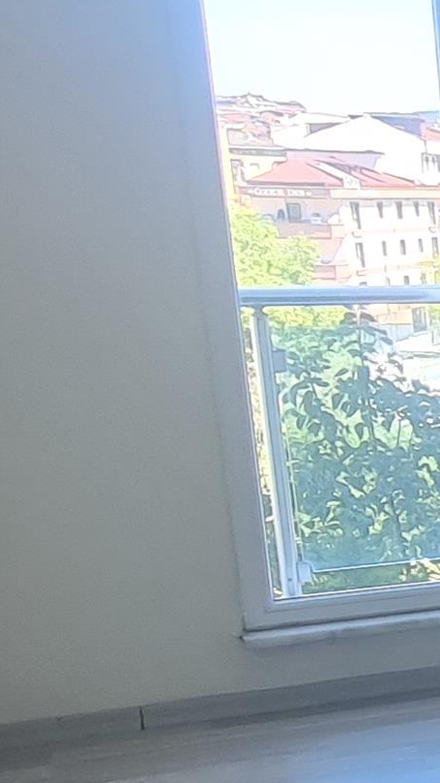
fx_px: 1452
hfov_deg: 10.2
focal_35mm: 70
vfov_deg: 29.9
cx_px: 1441
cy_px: 542
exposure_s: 1/100
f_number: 2.2
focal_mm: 2.2
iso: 64
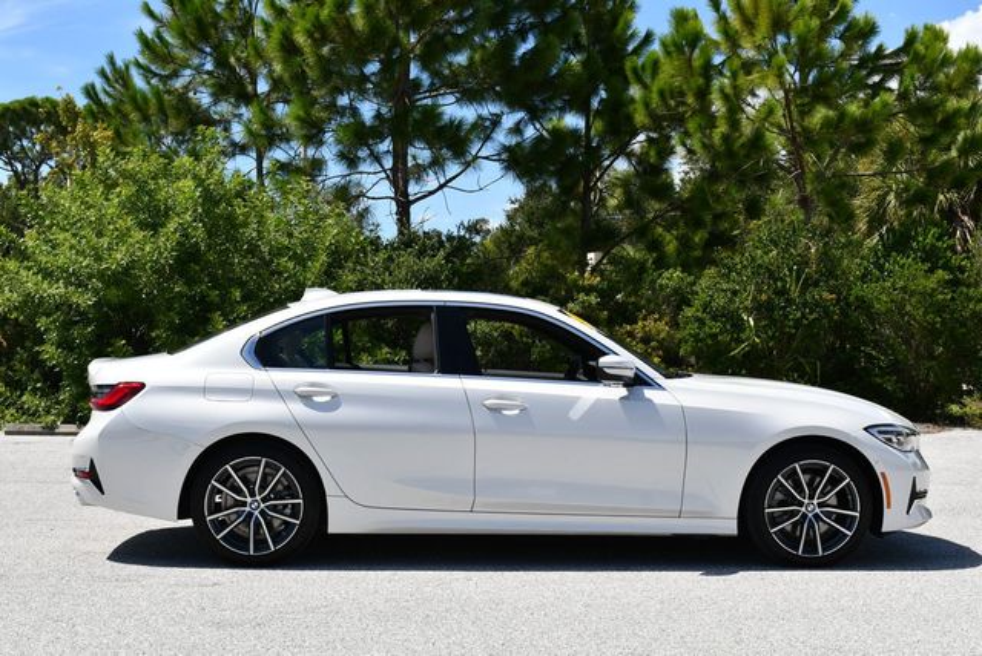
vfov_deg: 26.0
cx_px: 491
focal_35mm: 52
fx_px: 1420
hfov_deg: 38.2
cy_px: 328
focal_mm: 26
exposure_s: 1/250
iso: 100
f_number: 8
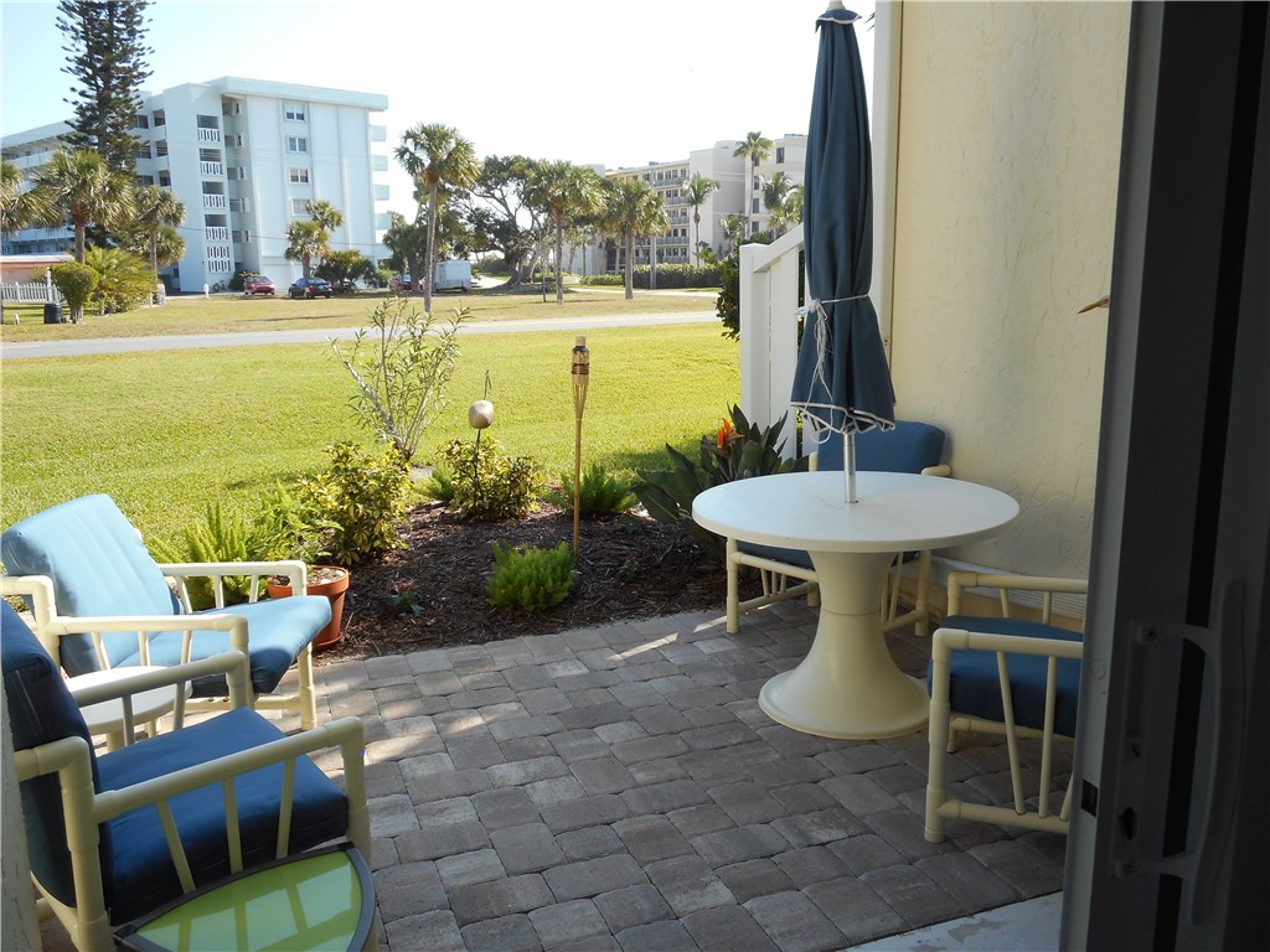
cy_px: 476
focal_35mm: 29
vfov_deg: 48.2
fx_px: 1064
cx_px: 635
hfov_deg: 61.7
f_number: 4
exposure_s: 1/250
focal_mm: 5.2
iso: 80
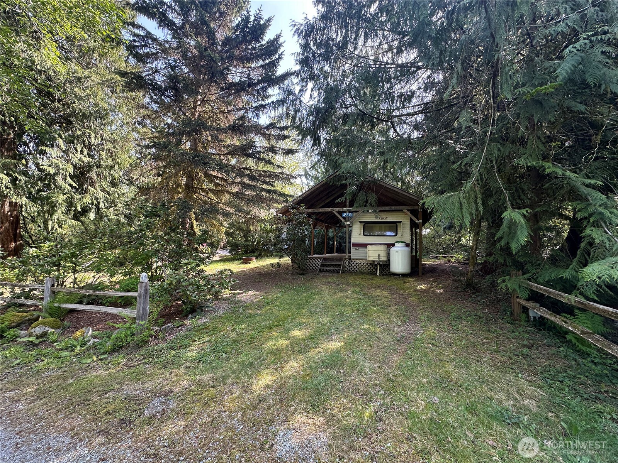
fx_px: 250
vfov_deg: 85.7
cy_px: 232
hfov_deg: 102.1
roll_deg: -1.5
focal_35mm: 14
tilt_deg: +2.8
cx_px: 309
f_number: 2.2
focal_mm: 2.22
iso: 40
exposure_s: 1/149
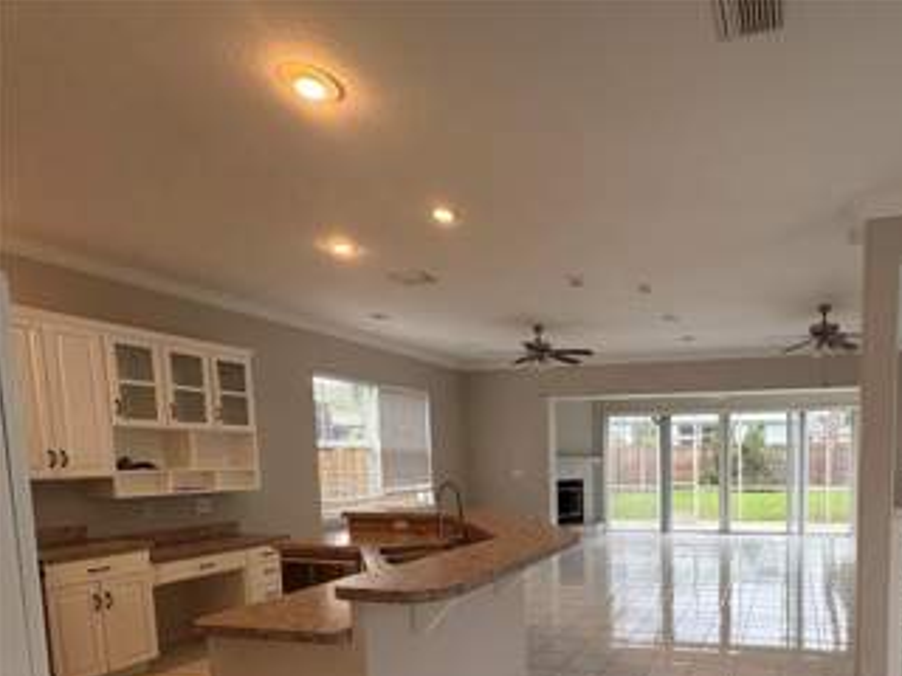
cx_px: 674
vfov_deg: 60.1
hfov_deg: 73.6
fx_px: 547
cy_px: 504
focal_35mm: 21
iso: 100
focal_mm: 2.22
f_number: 2.2
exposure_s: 1/120
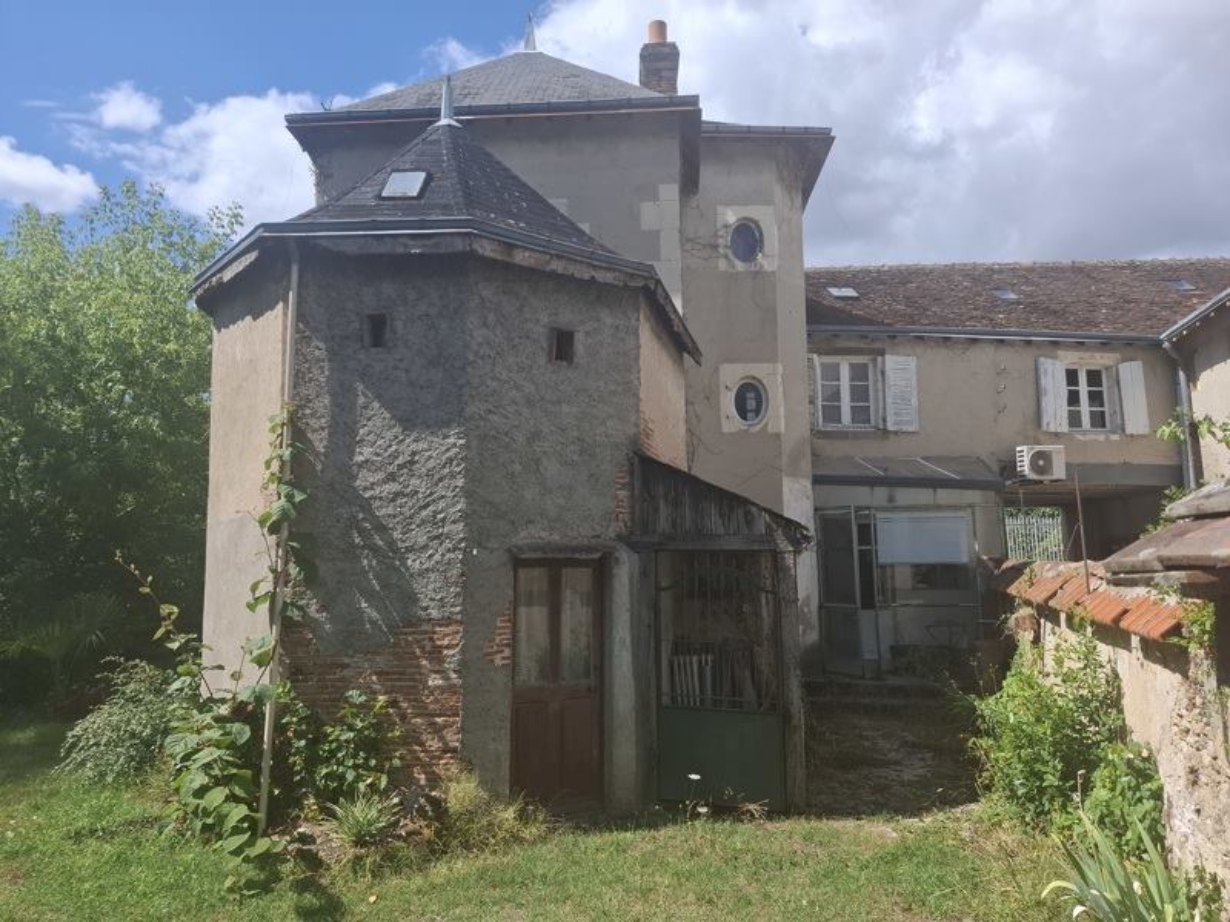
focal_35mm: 23
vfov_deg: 58.9
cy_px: 461
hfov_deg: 73.9
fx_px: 817
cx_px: 615
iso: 50
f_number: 1.8
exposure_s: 1/1466
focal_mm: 5.54
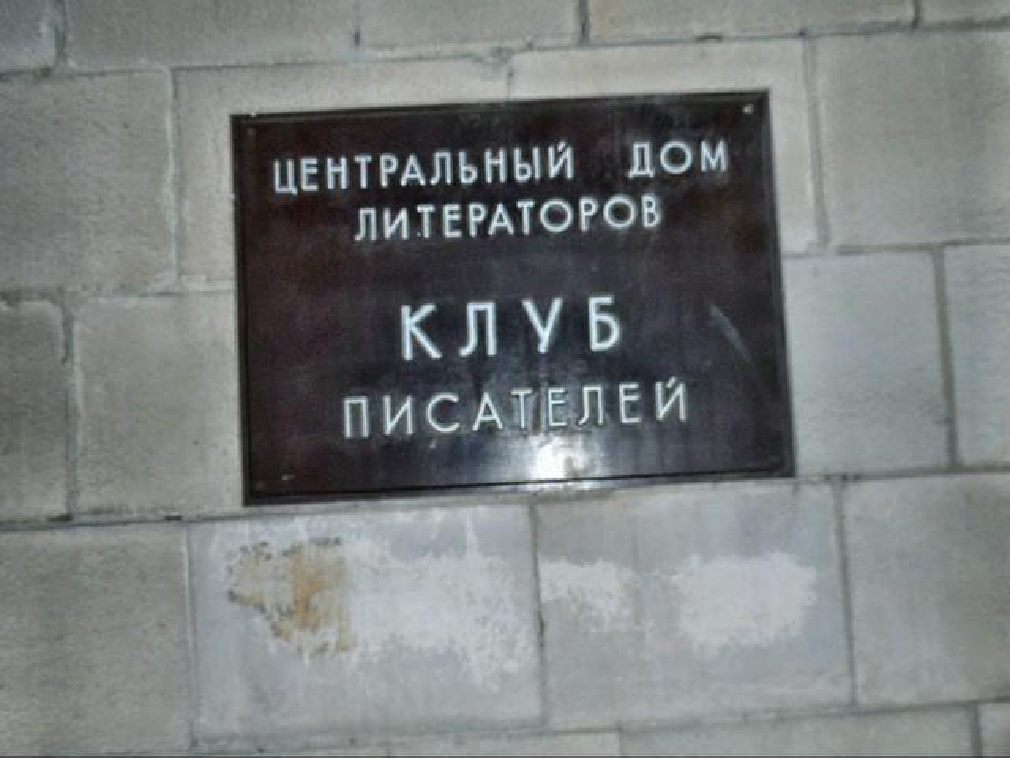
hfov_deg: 71.6
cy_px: 379
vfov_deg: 56.8
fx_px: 700
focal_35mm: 24
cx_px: 505
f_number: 3.2
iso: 100
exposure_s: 1/30
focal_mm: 4
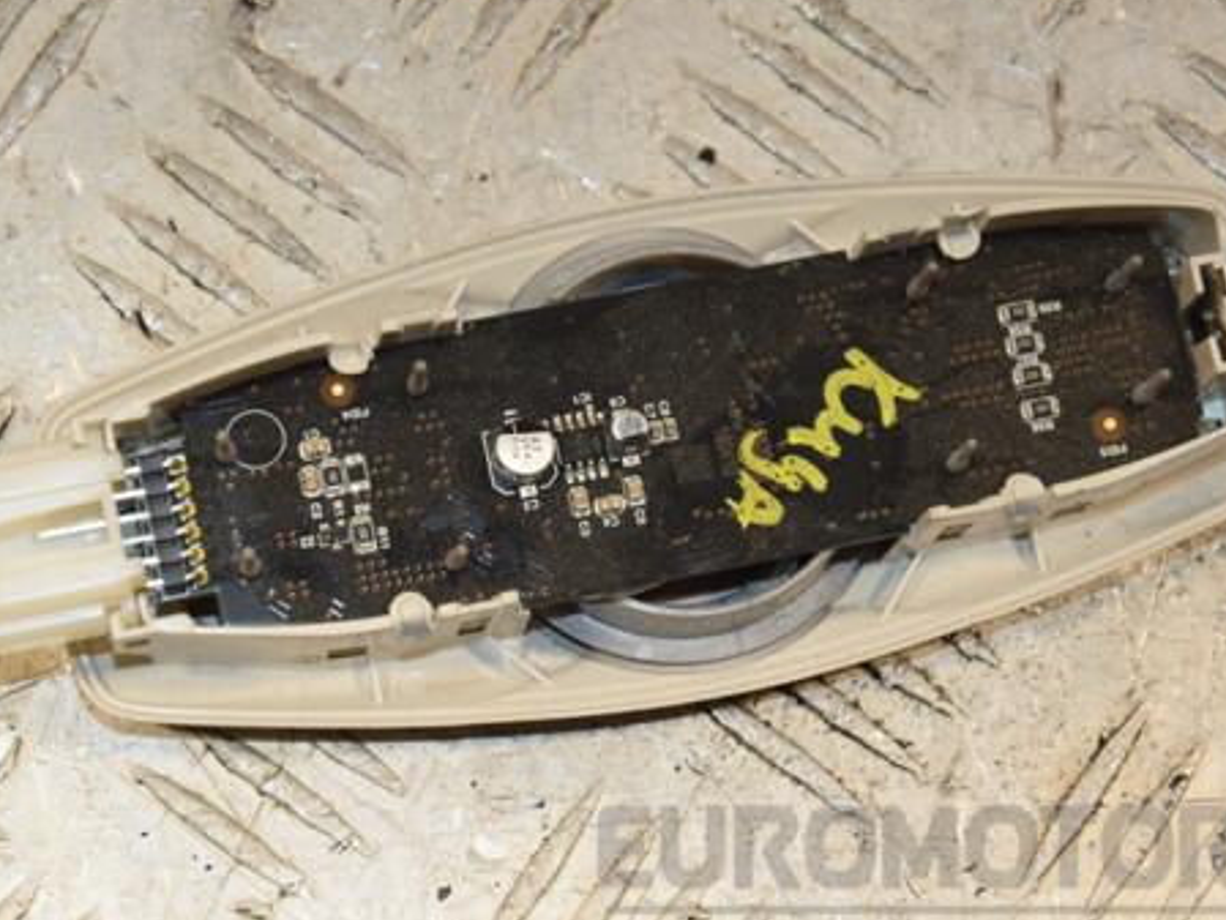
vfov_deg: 11.0
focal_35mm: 135
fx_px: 4783
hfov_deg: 14.6
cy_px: 483
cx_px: 546
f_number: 7.1
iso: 800
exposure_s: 1/200
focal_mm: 70
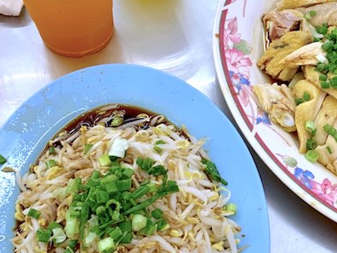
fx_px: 613
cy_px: 135
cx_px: 356
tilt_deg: -56.9
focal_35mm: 63
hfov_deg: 28.4
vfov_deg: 23.3
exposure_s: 1/113
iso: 100
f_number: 1.8
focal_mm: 4.25
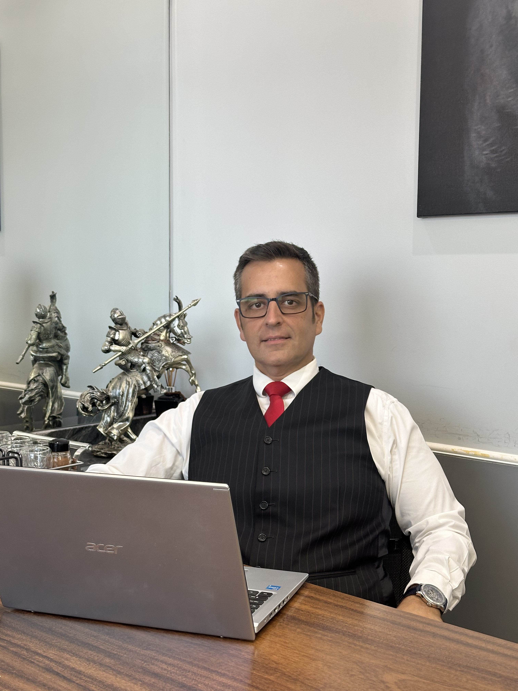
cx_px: 259
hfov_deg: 30.3
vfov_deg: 39.7
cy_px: 346
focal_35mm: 48
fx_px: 958
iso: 100
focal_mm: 6.86
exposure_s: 1/60
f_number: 1.78
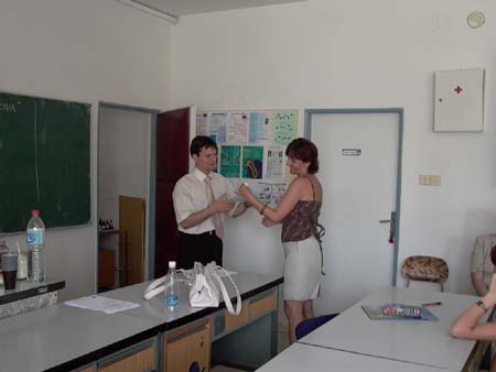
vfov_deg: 37.8
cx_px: 248
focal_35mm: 38
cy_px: 186
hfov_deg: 49.0
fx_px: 545
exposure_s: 1/60.2
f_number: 2.13
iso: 100
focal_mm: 8.19
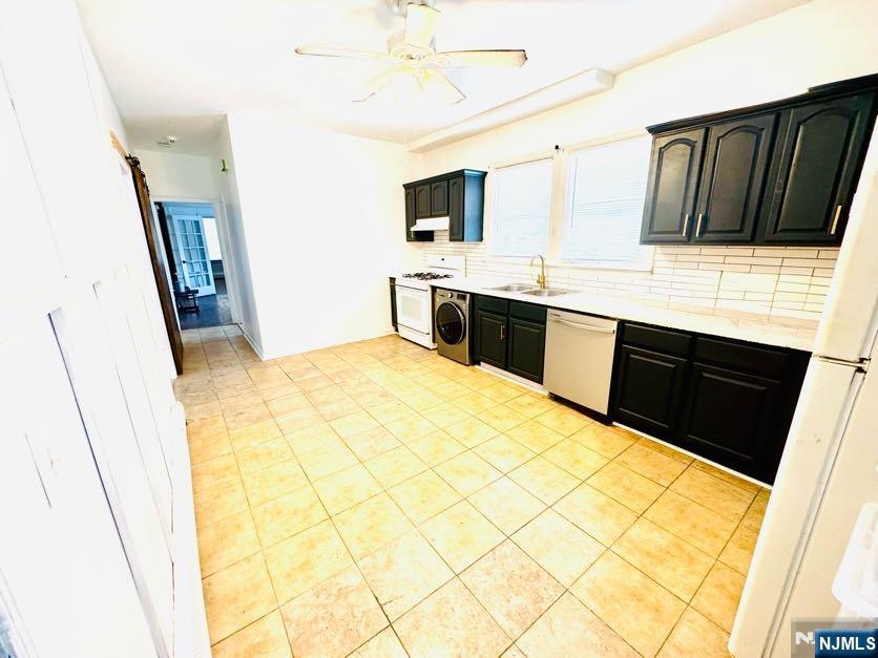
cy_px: 329
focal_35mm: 14
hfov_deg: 102.1
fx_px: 355
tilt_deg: -14.9
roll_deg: +0.4
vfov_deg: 85.7
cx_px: 439
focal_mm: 2.22
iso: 200
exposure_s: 1/60
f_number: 2.2
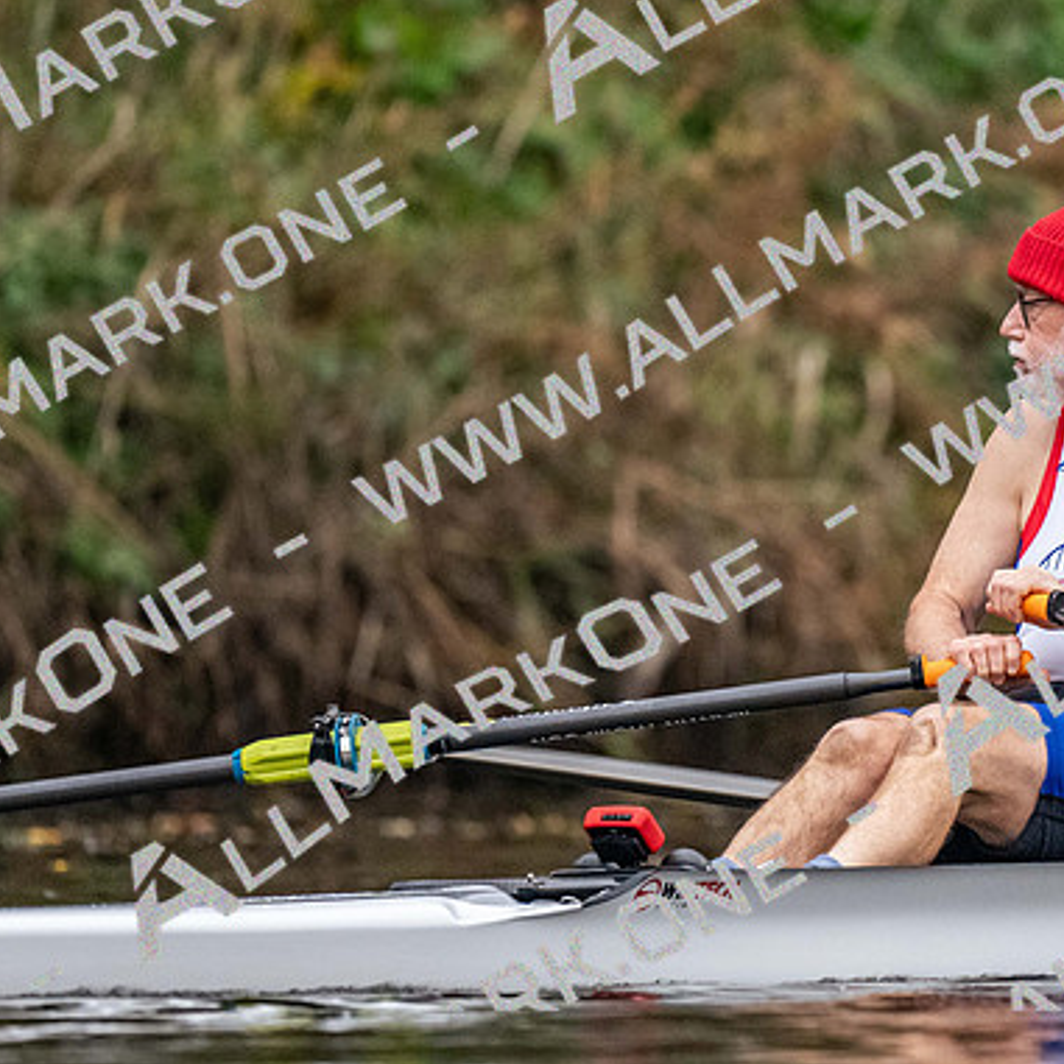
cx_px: 698
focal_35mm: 1166
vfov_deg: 1.5
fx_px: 40548
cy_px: 532
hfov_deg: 1.5
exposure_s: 1/2500
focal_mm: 600
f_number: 4
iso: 5600
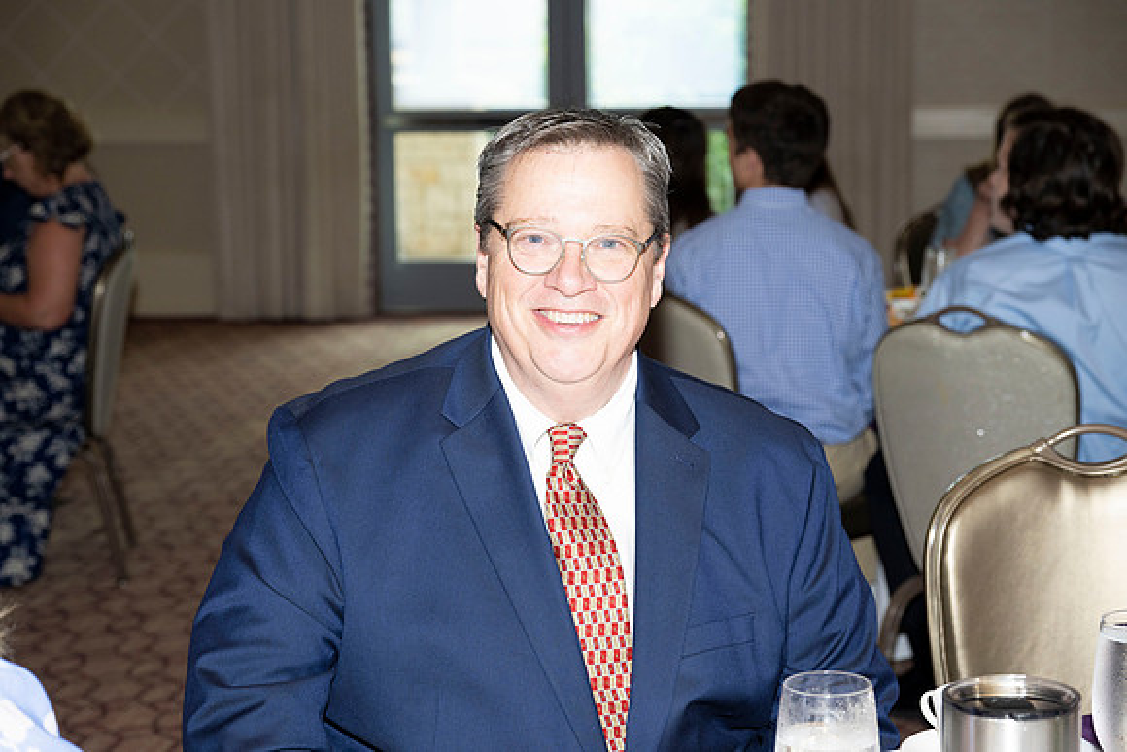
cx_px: 564
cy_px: 376
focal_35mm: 69
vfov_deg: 19.7
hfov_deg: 29.2
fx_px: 2160
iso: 800
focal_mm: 69
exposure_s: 1/160
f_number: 5.6
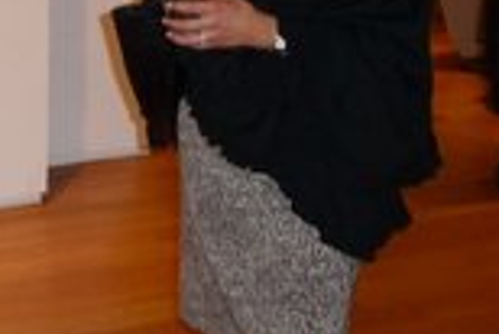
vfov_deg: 13.5
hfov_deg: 20.0
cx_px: -58
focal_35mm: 97
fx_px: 1346
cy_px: -136
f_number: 3.4
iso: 250
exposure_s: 1/30
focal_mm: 5
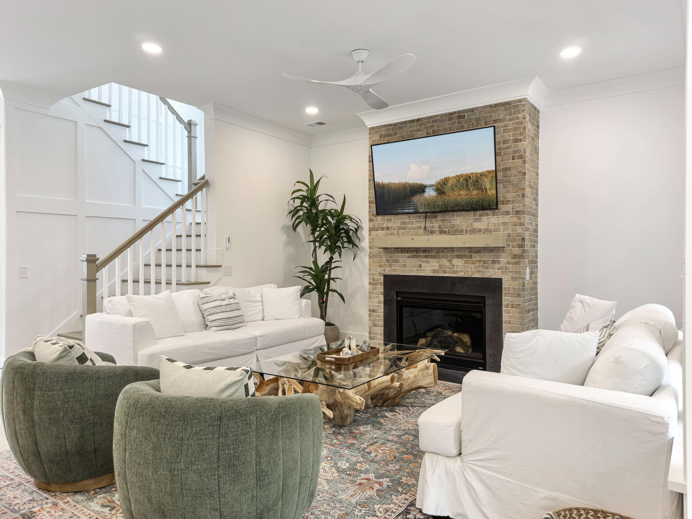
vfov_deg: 56.8
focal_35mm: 24
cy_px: 260
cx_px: 346
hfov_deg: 71.6
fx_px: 480
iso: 100
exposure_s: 1/60
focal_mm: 6.76
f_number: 1.8
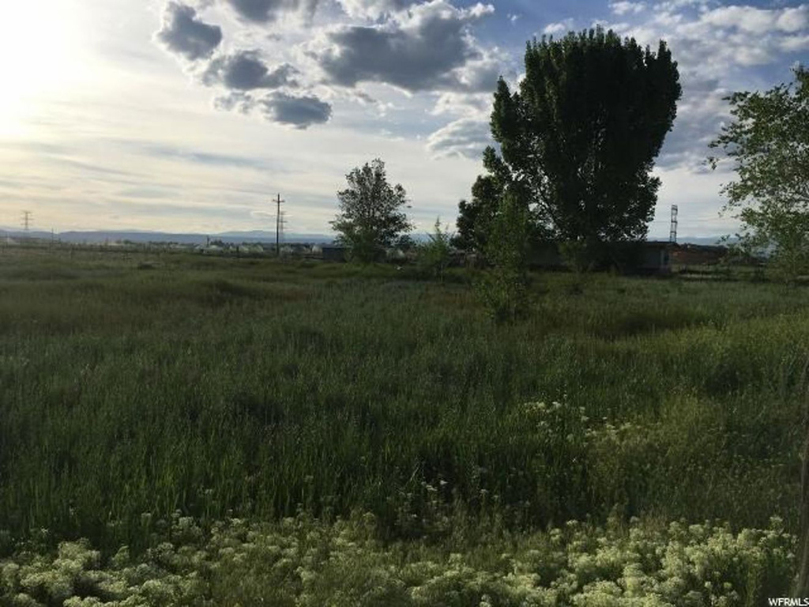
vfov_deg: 48.2
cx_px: 404
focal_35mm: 29
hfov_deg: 61.7
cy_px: 304
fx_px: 678
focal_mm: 4.15
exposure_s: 1/2564
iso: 25
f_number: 2.2
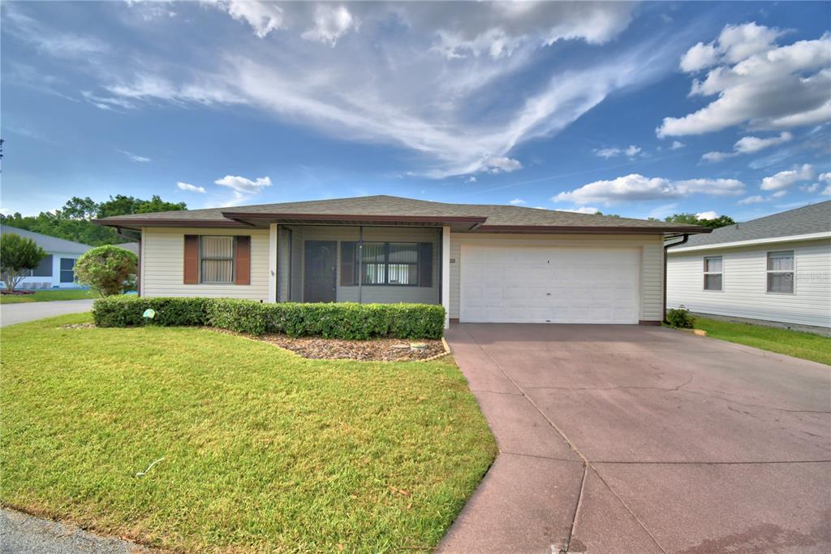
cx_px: 416
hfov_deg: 100.4
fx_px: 346
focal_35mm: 15
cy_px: 277
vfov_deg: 77.3
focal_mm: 10
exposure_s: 1/1000
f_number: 4.5
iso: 100
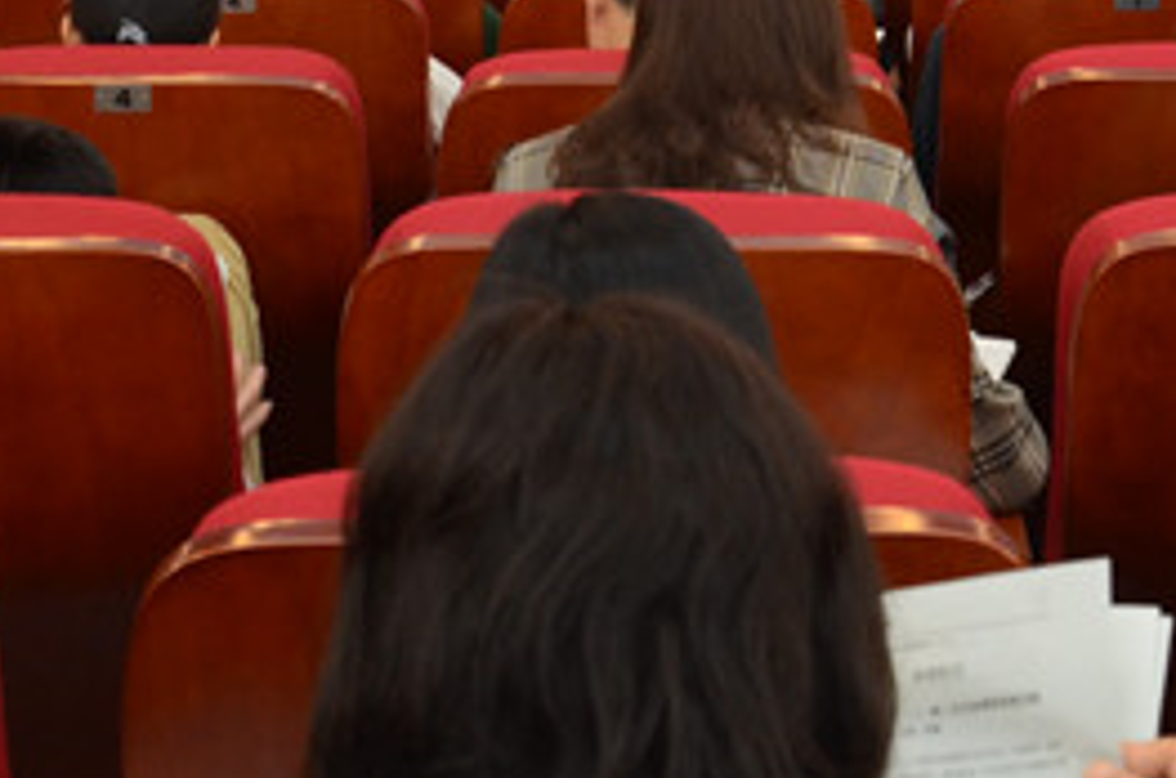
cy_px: -510
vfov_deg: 11.9
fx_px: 3510
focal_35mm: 108
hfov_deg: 19.0
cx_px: 733
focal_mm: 21
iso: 800
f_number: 5.6
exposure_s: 1/25
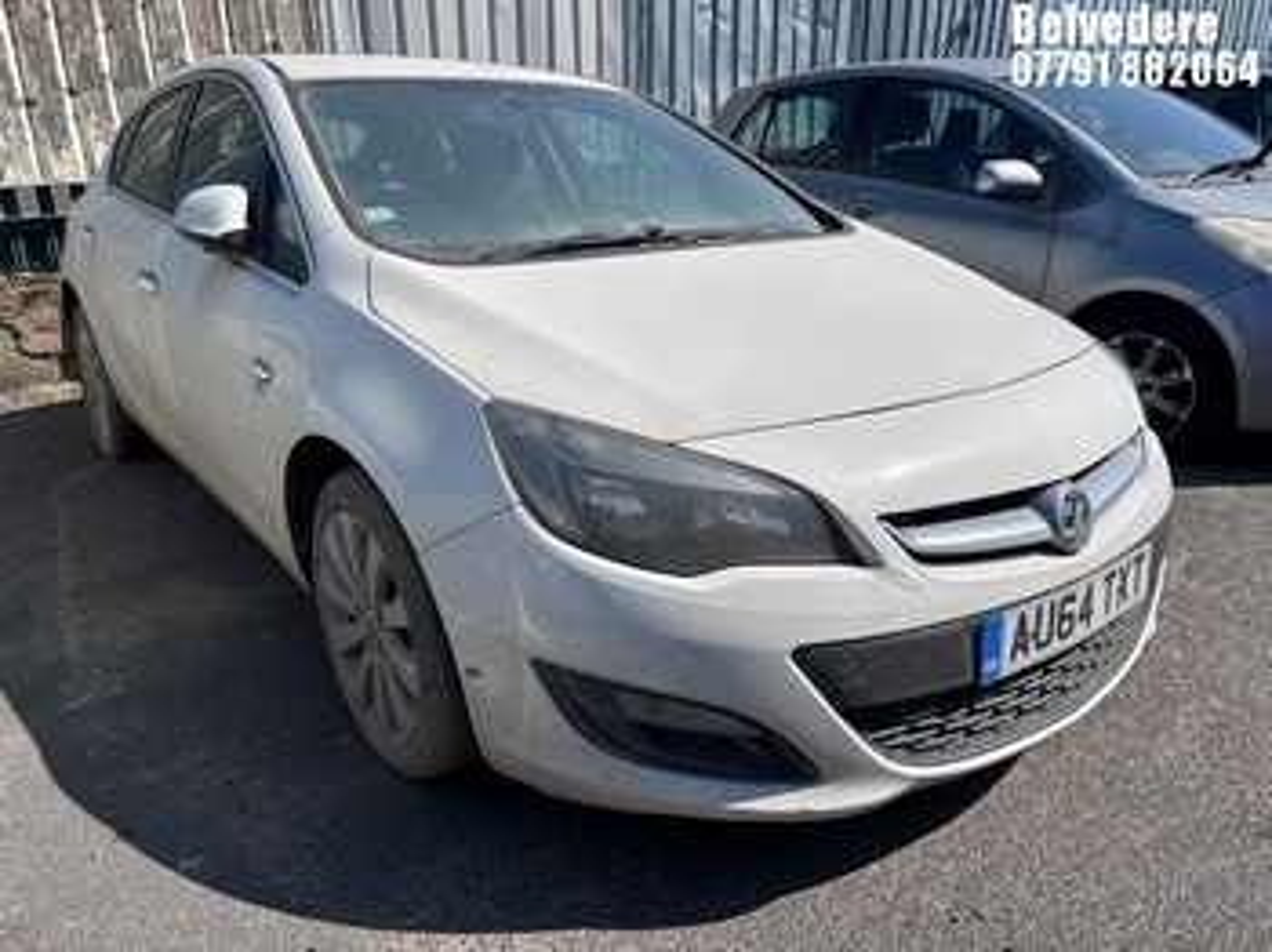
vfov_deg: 53.0
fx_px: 955
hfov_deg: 67.3
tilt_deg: -19.9
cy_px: 476
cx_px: 636
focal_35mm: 26
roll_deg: +1.8
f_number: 1.5
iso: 50
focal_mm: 5.7
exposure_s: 1/7463
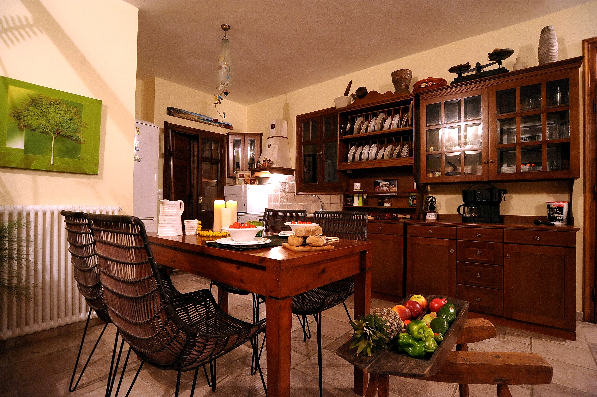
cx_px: 298
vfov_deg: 70.4
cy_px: 198
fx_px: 282
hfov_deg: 93.3
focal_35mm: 17
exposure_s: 1/5
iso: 2500
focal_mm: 17
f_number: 5.6
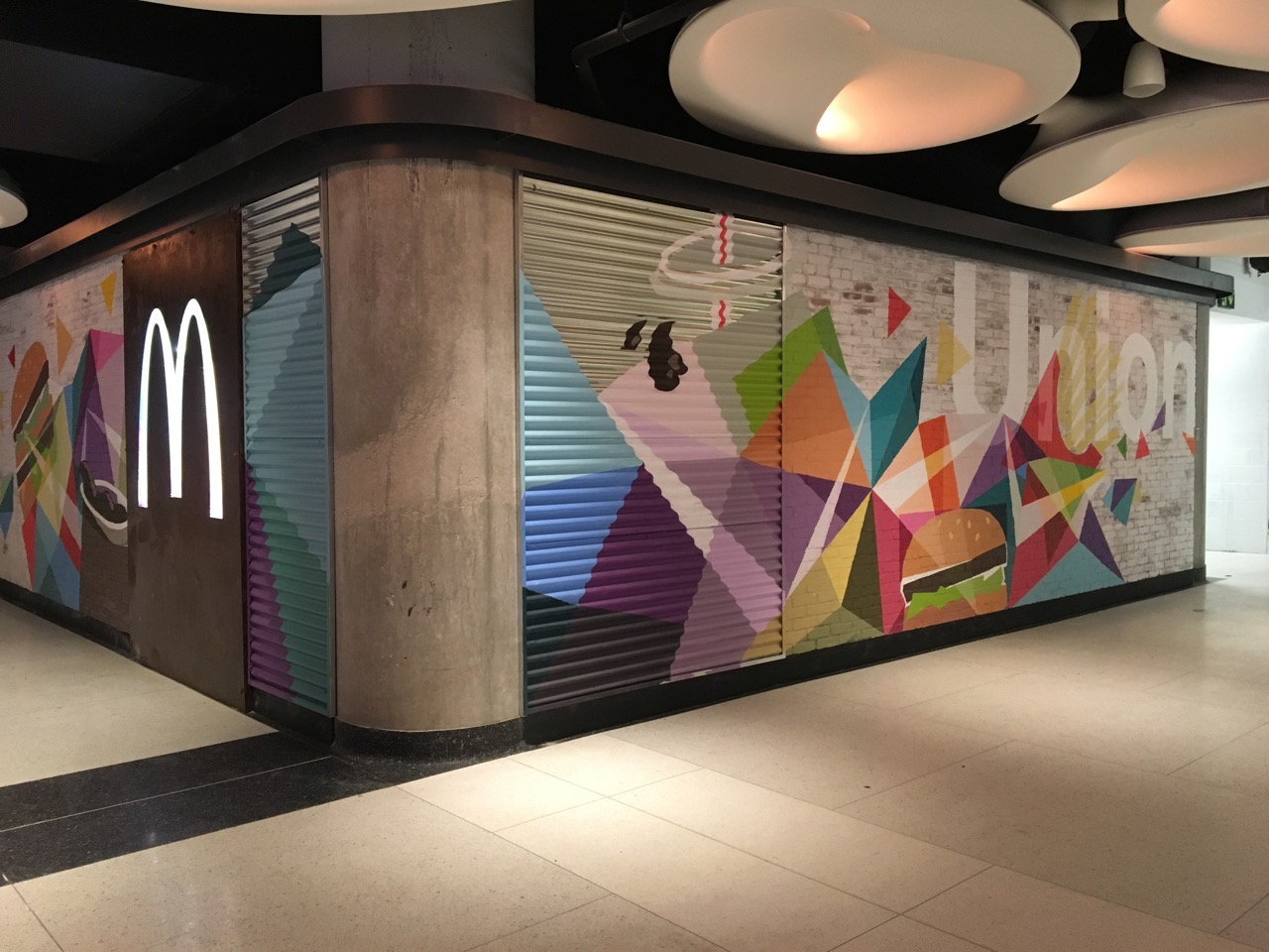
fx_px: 1063
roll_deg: -1.3
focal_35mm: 29
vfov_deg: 48.2
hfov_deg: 61.7
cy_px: 476
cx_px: 634
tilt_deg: -3.0
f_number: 2.2
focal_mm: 4.15
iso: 160
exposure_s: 1/30
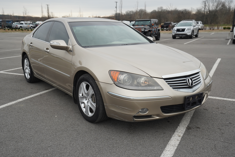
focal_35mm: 36
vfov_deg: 36.9
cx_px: 115
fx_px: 235
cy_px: 76
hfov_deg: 53.1
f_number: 4
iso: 640
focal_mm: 35
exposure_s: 1/1600
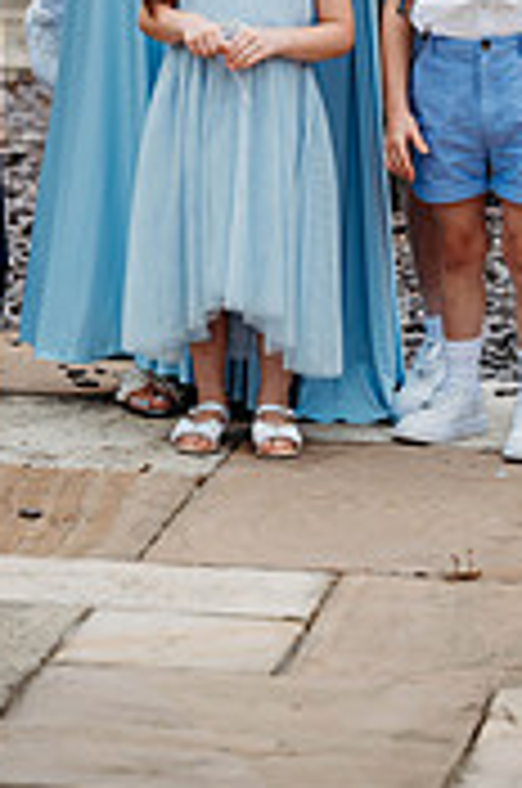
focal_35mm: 219
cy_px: -167
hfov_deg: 6.2
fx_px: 4782
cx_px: 290
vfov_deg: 9.3
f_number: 2.2
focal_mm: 85
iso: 100
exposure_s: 1/800
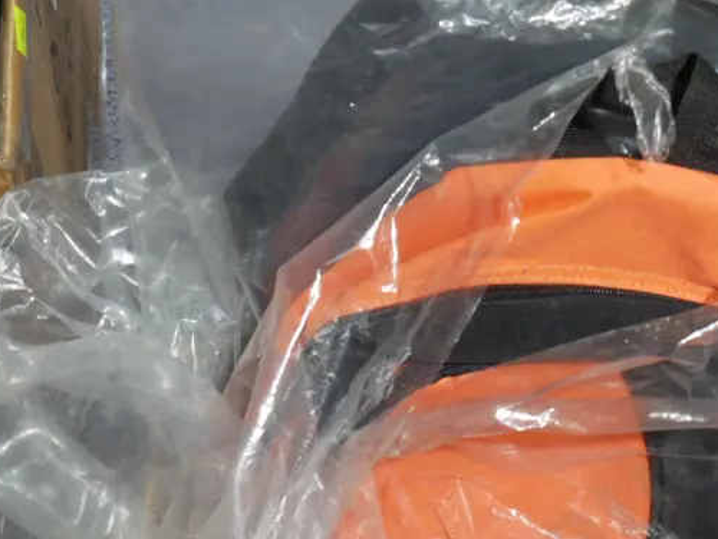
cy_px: 493
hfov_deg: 15.3
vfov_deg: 11.6
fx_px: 2634
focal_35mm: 127
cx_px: 646
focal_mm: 31
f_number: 5.4
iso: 1000
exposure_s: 1/80
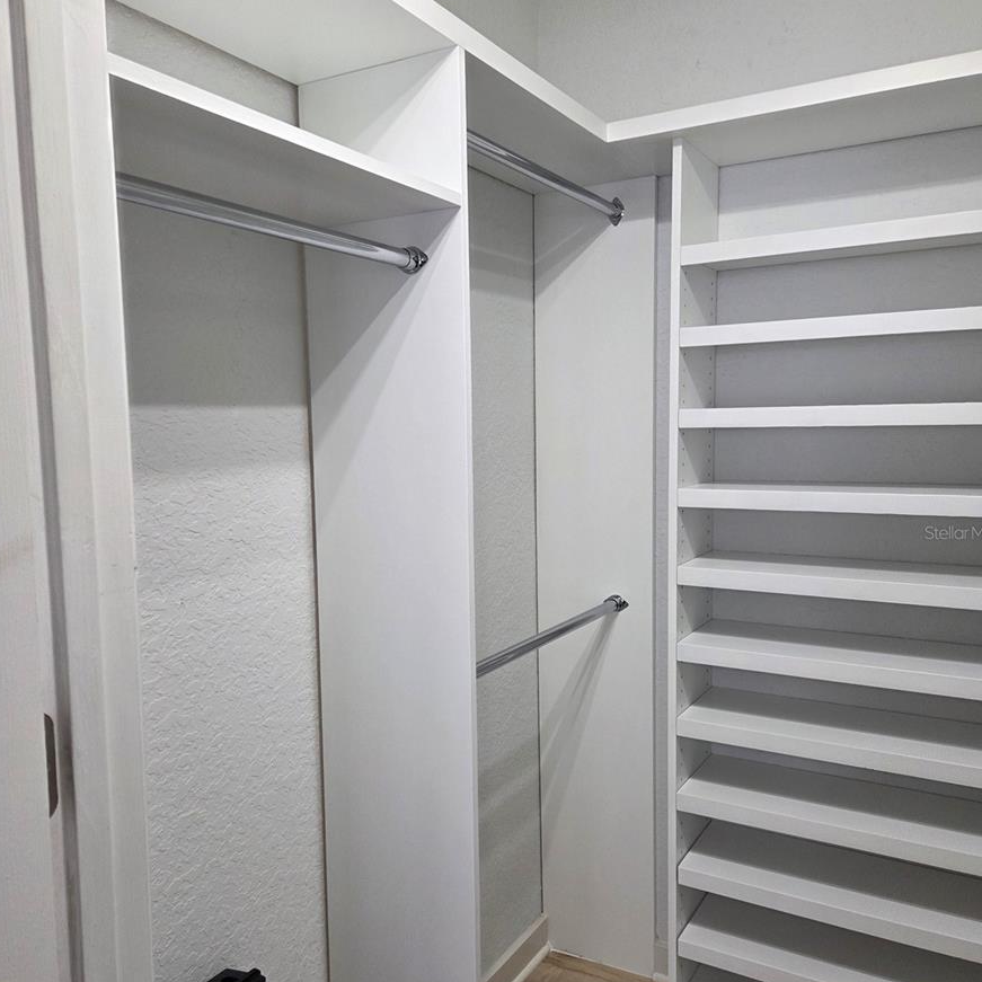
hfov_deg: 57.3
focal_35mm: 28
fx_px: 899
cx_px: 497
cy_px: 532
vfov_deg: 57.2
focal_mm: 5.4
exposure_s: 1/120
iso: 160
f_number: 1.8
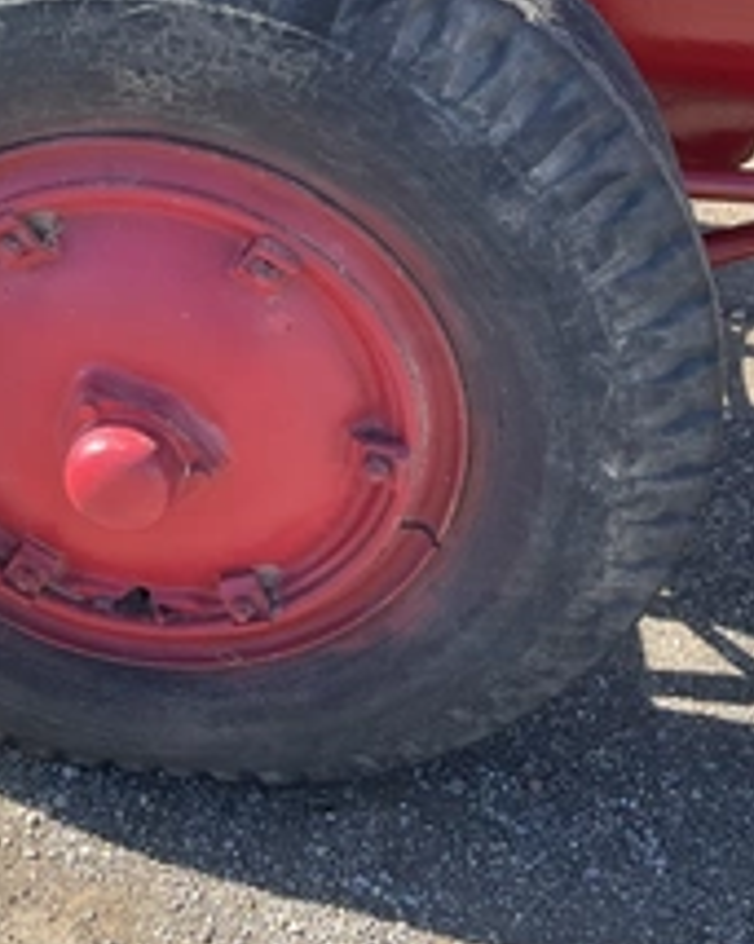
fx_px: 1479
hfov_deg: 28.1
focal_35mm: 53
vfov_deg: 35.1
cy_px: 331
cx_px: 163
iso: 25
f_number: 1.8
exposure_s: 1/415
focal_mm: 3
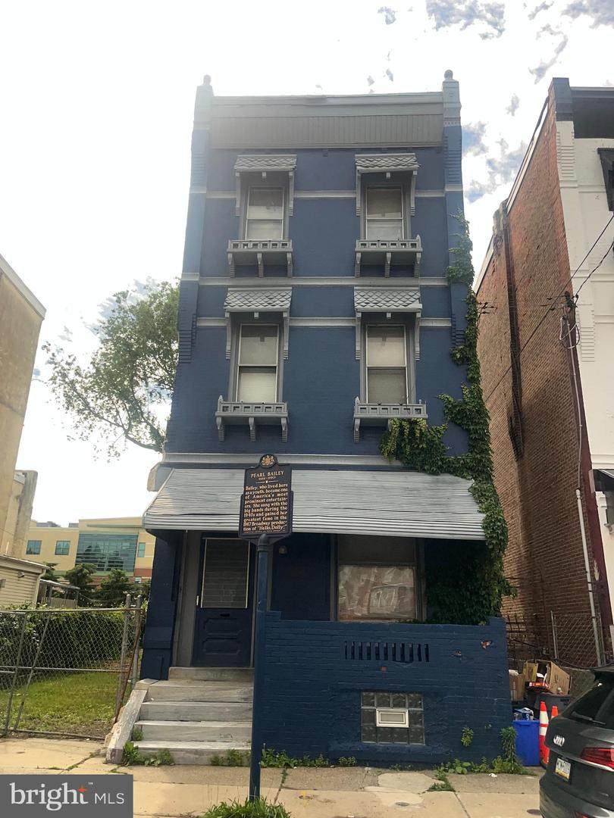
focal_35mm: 26
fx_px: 615
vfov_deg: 67.3
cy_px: 409
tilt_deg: +19.1
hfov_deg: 53.1
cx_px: 307
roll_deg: -1.3
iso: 100
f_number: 1.6
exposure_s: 1/7874
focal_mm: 5.1
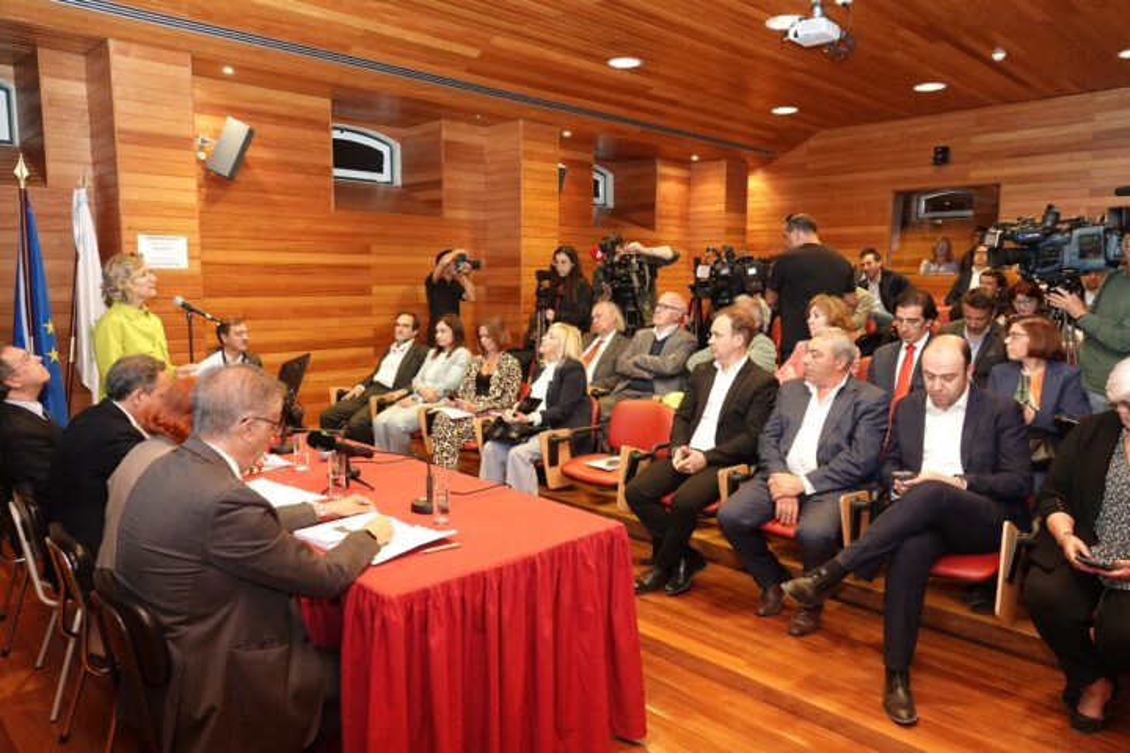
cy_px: 376
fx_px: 753
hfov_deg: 73.7
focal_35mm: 24
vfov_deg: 53.1
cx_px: 565
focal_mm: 8.8
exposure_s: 1/40
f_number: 2.4
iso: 640
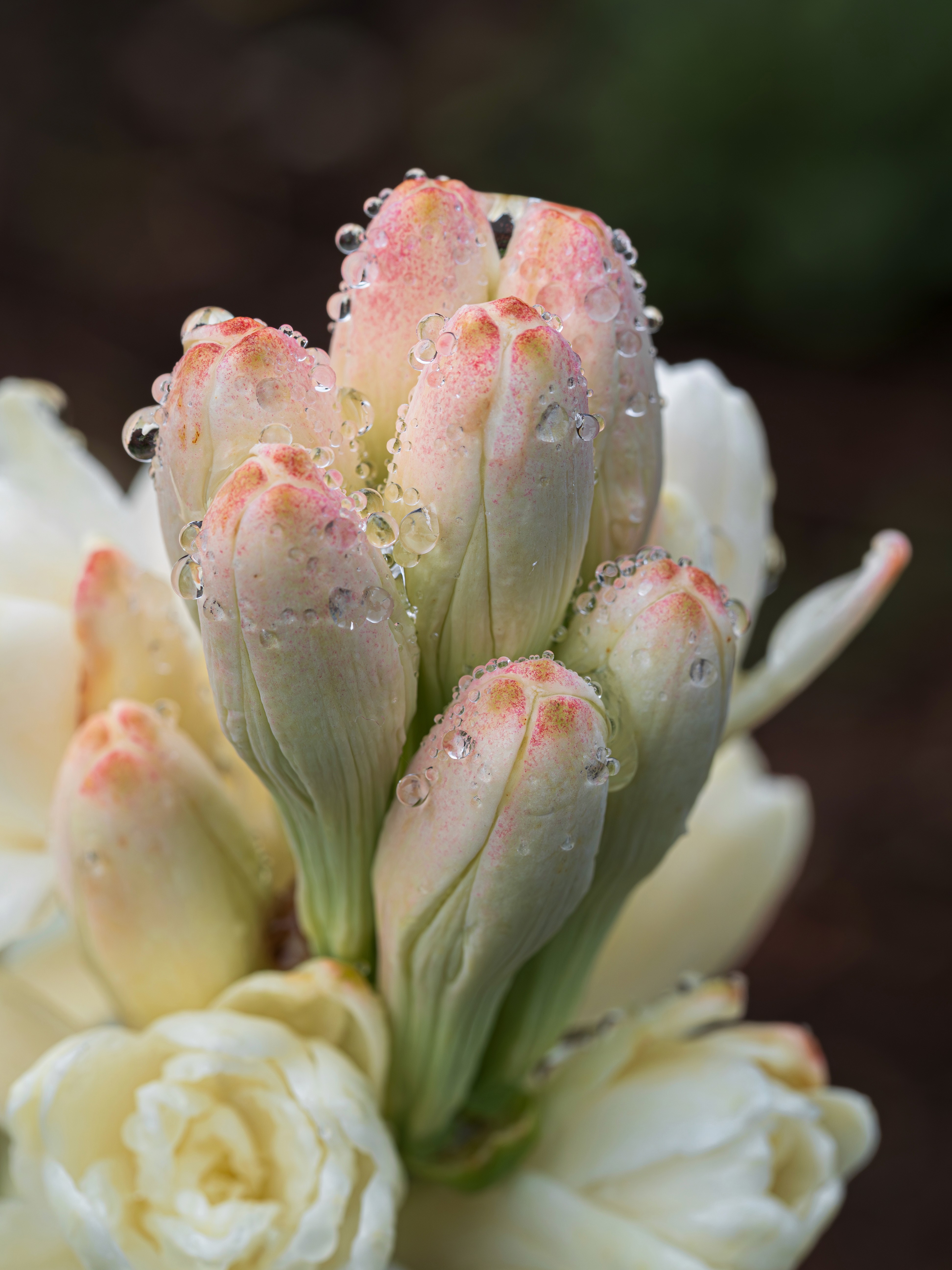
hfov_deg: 12.3
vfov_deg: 16.4
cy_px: 635
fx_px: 4400
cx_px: 476
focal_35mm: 120
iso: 250
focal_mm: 60
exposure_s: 1/200
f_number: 6.3
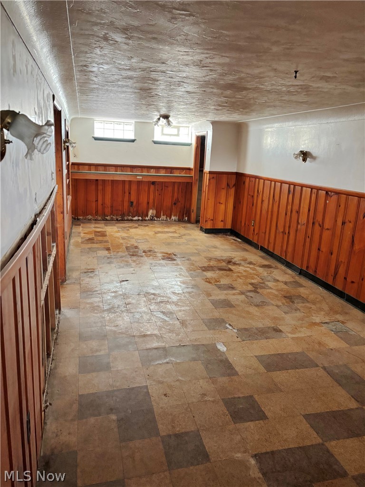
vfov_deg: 67.3
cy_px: 244
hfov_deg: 53.1
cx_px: 182
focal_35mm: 26
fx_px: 366
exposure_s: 1/43
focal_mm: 5.96
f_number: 1.6
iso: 500
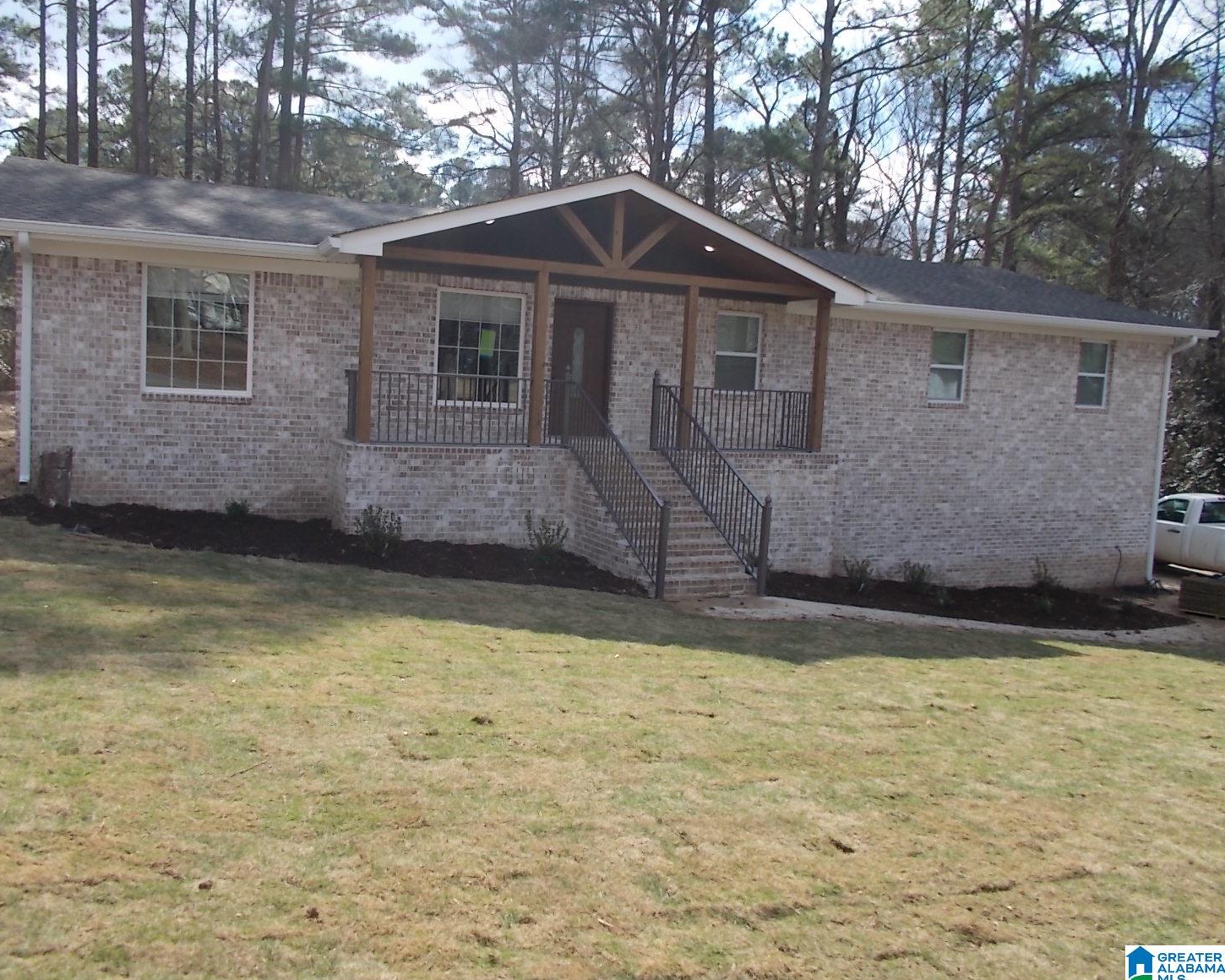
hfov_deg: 62.1
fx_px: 1015
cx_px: 551
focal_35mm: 28
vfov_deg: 51.5
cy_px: 477
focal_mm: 4.6
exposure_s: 1/80
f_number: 8
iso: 80
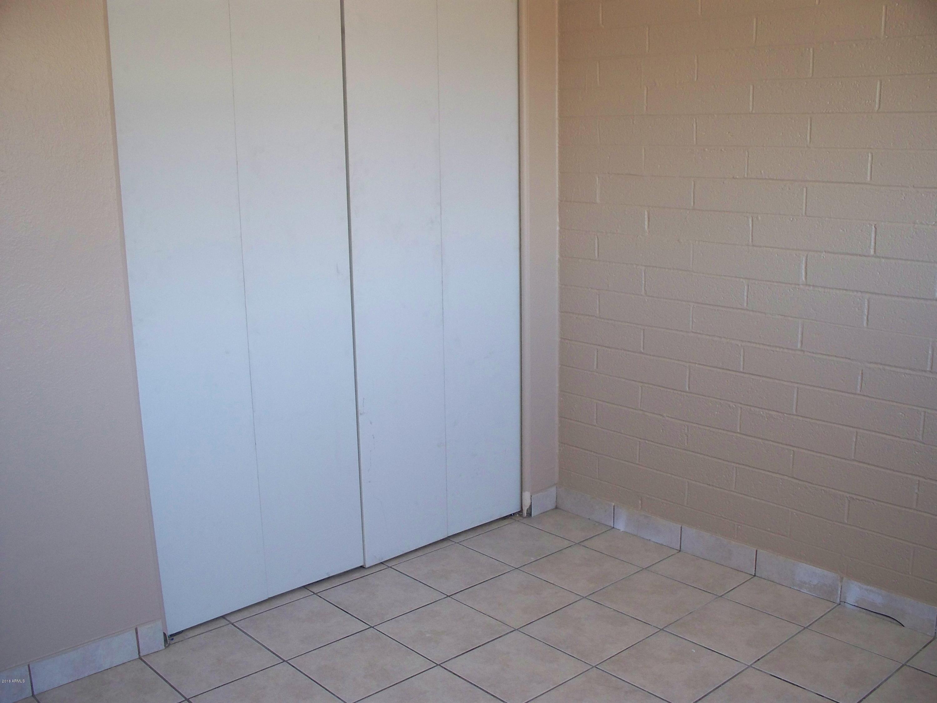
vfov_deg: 39.7
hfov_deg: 51.4
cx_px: 468
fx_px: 974
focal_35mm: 36
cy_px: 352
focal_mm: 7.54
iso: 200
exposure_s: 1/60
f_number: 2.8
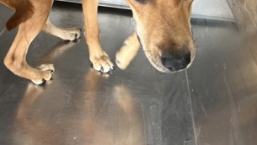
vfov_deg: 26.9
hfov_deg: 51.6
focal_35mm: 39
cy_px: -30
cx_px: 126
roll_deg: -8.6
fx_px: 266
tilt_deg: -22.2
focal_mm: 5.7
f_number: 1.5
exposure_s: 1/109
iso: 125
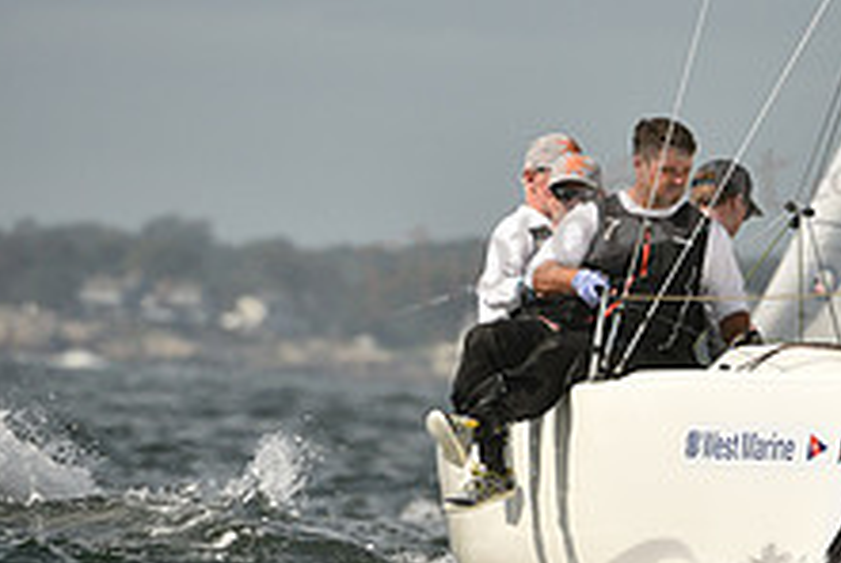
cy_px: 367
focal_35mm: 1049
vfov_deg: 1.3
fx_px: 24538
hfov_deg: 2.0
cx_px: 1092
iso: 320
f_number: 8
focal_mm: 400
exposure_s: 1/1600
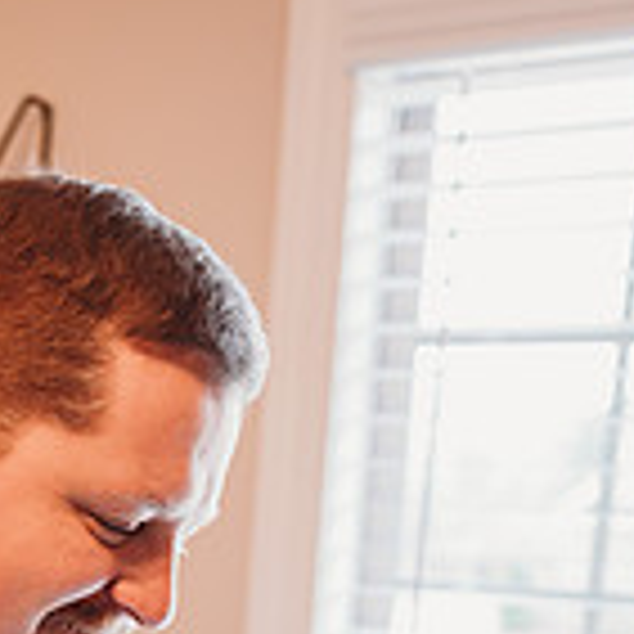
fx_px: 1347
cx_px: 117
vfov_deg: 23.9
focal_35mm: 65
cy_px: 782
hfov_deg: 26.0
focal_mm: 24
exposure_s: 1/160
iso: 500
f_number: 2.2
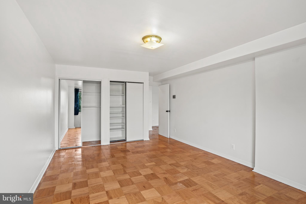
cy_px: 102
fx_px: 144
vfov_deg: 70.4
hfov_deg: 93.3
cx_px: 153
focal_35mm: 17
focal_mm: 17
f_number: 9
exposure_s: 1/2.5
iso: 320
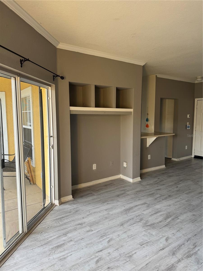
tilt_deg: -6.4
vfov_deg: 71.6
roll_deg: +0.3
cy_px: 136
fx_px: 188
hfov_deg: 56.8
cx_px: 102
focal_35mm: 24
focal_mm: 6.76
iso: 80
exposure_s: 1/121
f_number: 1.78
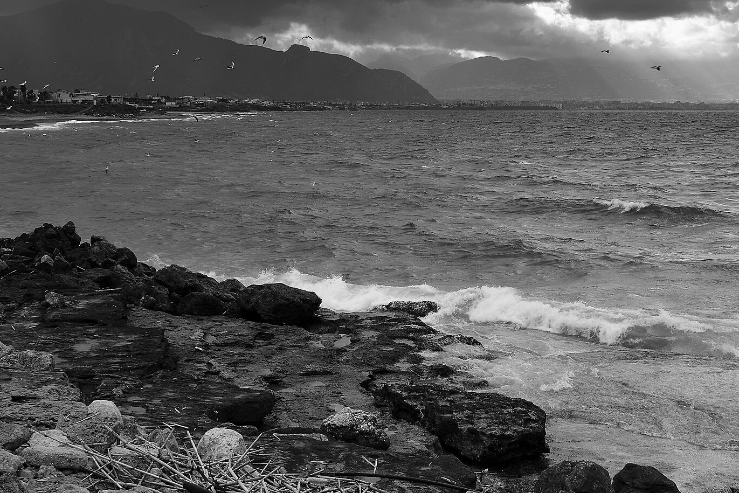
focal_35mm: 63
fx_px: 1294
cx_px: 406
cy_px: 85
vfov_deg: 21.3
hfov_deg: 31.9
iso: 100
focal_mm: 36
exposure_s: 1/80
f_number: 8
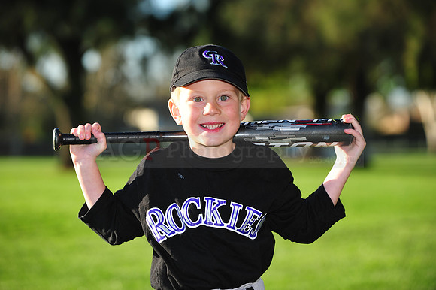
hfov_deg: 15.8
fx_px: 1573
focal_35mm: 130
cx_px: 218
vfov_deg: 10.5
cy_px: 145
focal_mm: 130
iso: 200
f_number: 4.5
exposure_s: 1/640
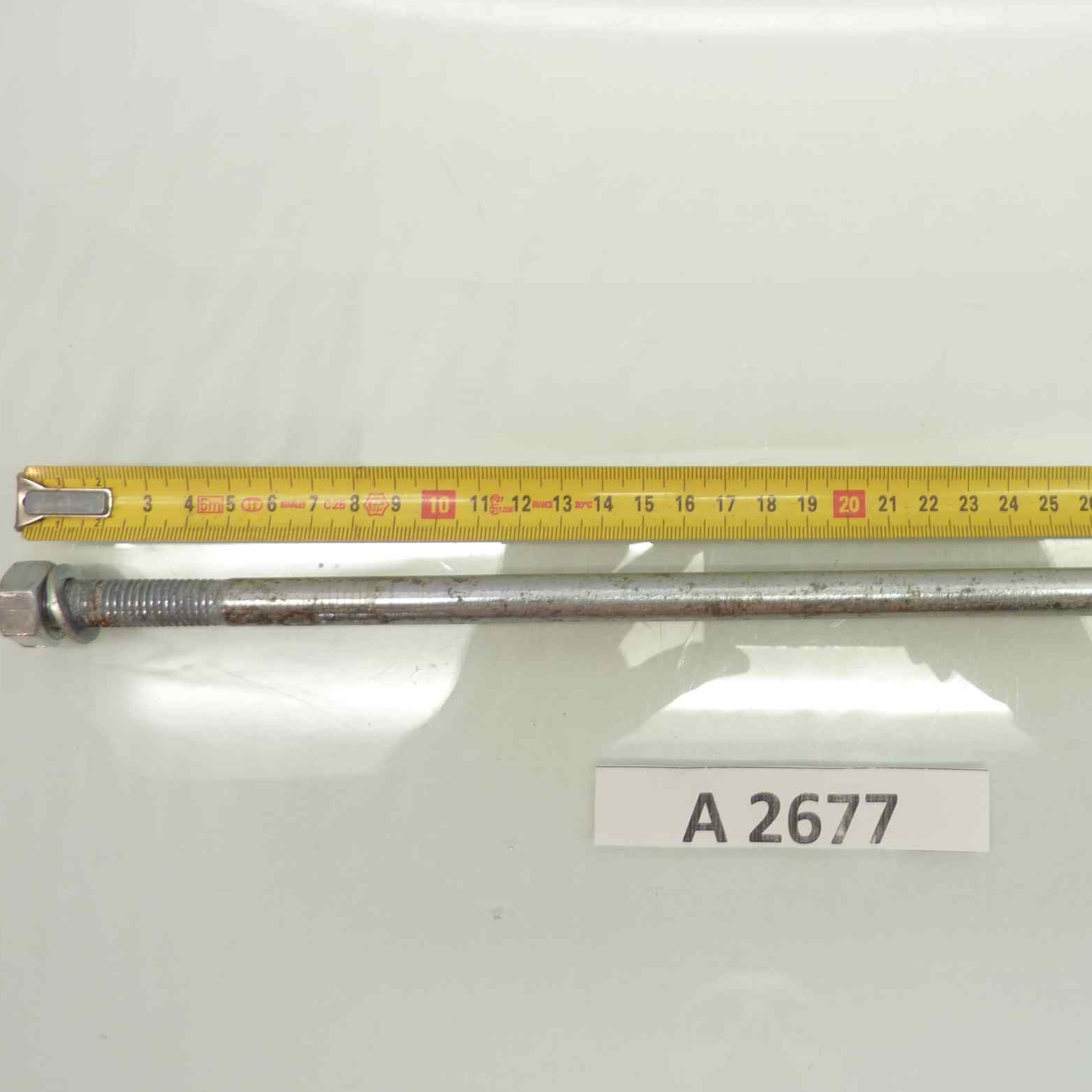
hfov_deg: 44.9
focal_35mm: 36
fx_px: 1285
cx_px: 785
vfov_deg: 46.0
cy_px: 489
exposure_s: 1/15
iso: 80
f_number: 3.3
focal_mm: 4.1
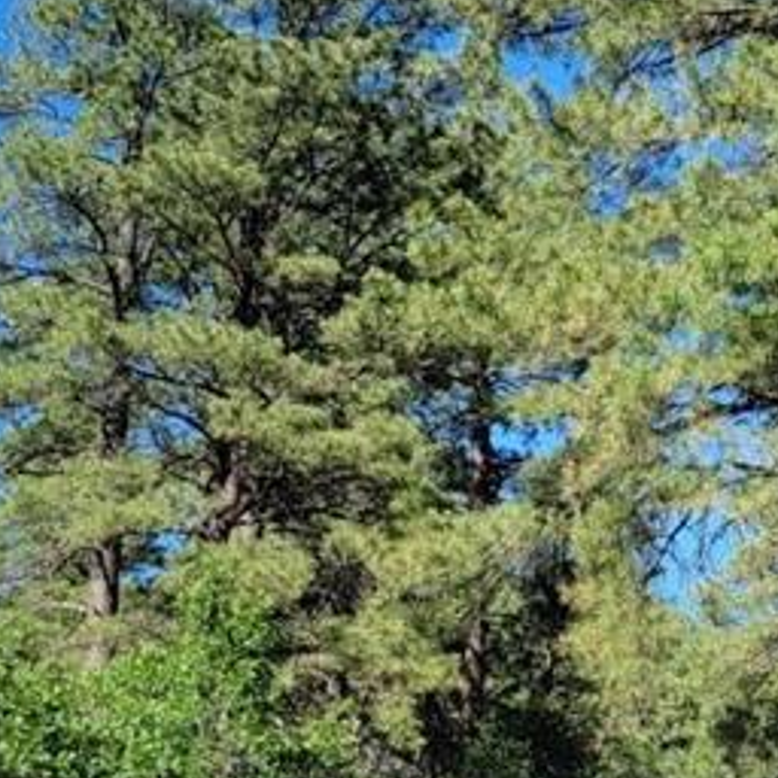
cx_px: 796
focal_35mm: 85
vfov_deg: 20.4
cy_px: 380
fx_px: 2161
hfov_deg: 19.7
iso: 16
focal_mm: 6.7
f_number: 1.8
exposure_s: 1/538
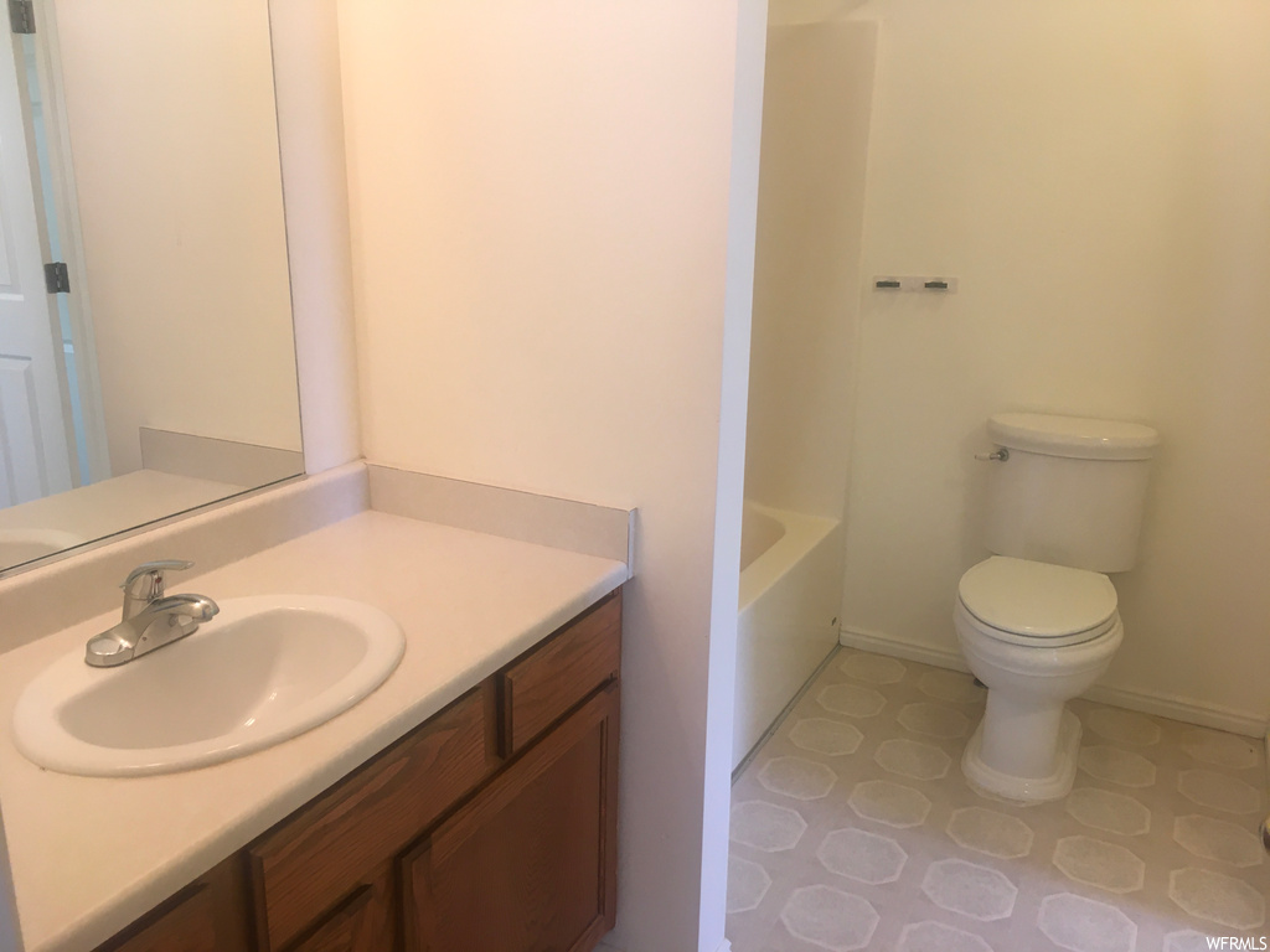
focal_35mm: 29
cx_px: 635
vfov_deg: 48.2
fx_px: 1064
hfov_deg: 61.7
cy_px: 476
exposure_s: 1/30
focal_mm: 4.15
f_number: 2.2
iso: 50
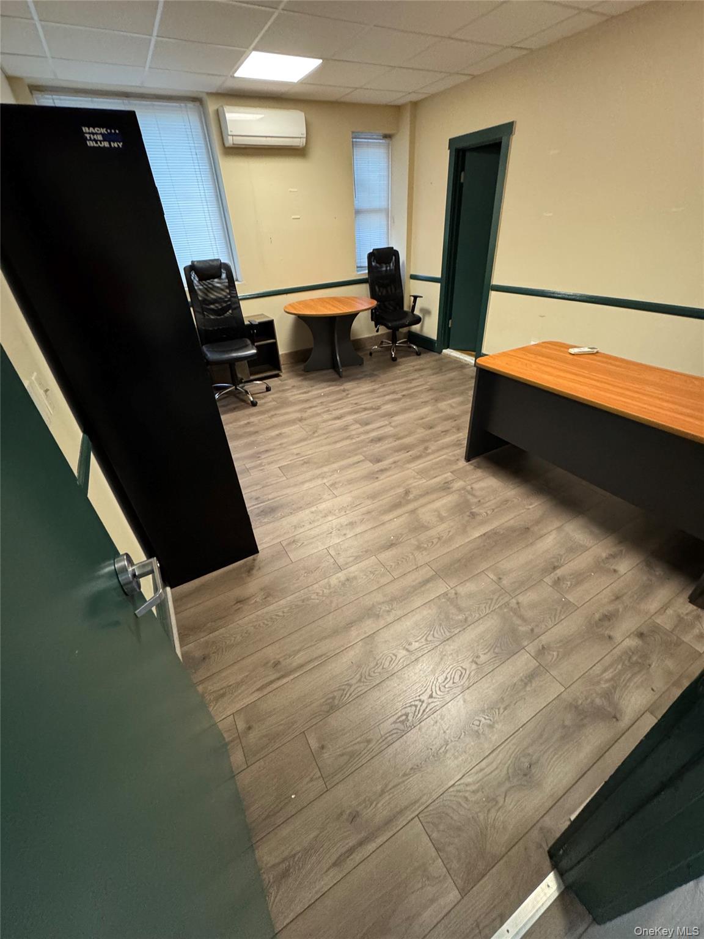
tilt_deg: -34.7
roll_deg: +4.3
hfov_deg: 85.7
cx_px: 352
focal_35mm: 14
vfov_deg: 102.1
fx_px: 380
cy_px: 470
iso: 500
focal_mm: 2.22
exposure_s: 1/60
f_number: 2.2
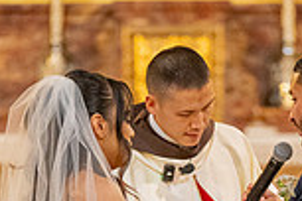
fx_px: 6350
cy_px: 322
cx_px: 205
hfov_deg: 2.7
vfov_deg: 1.8
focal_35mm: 757
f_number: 2.8
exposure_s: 1/200
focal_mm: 200
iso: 2000
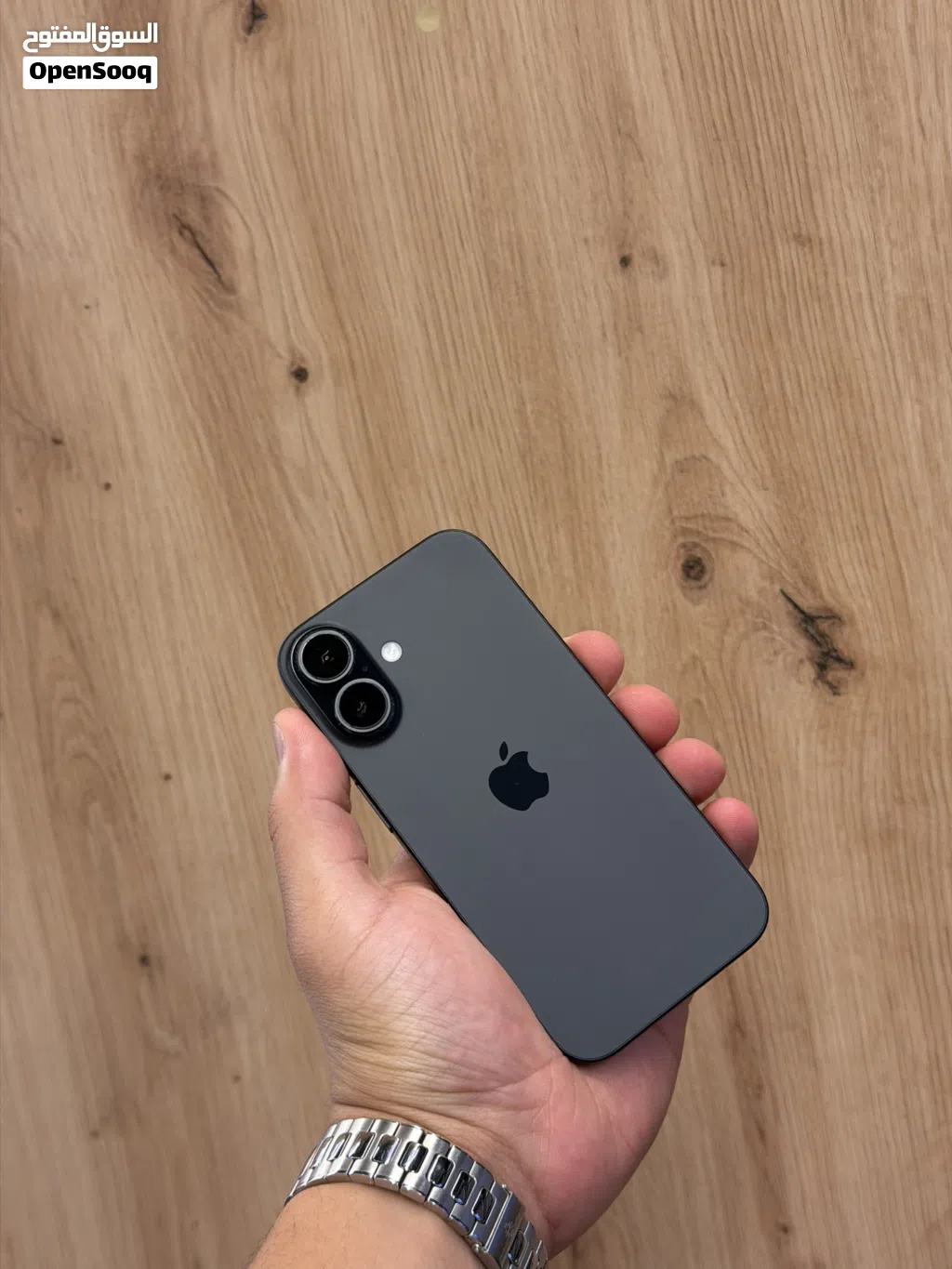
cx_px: 476
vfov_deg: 39.7
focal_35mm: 48
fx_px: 1760
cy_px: 634
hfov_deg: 30.3
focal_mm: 6.76
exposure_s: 1/50
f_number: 1.78
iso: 80
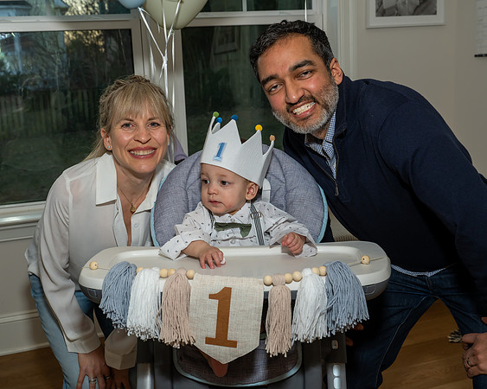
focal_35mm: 42
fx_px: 599
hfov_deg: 44.1
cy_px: 196
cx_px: 201
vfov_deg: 36.0
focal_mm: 35
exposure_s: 1/250
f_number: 7.1
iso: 640
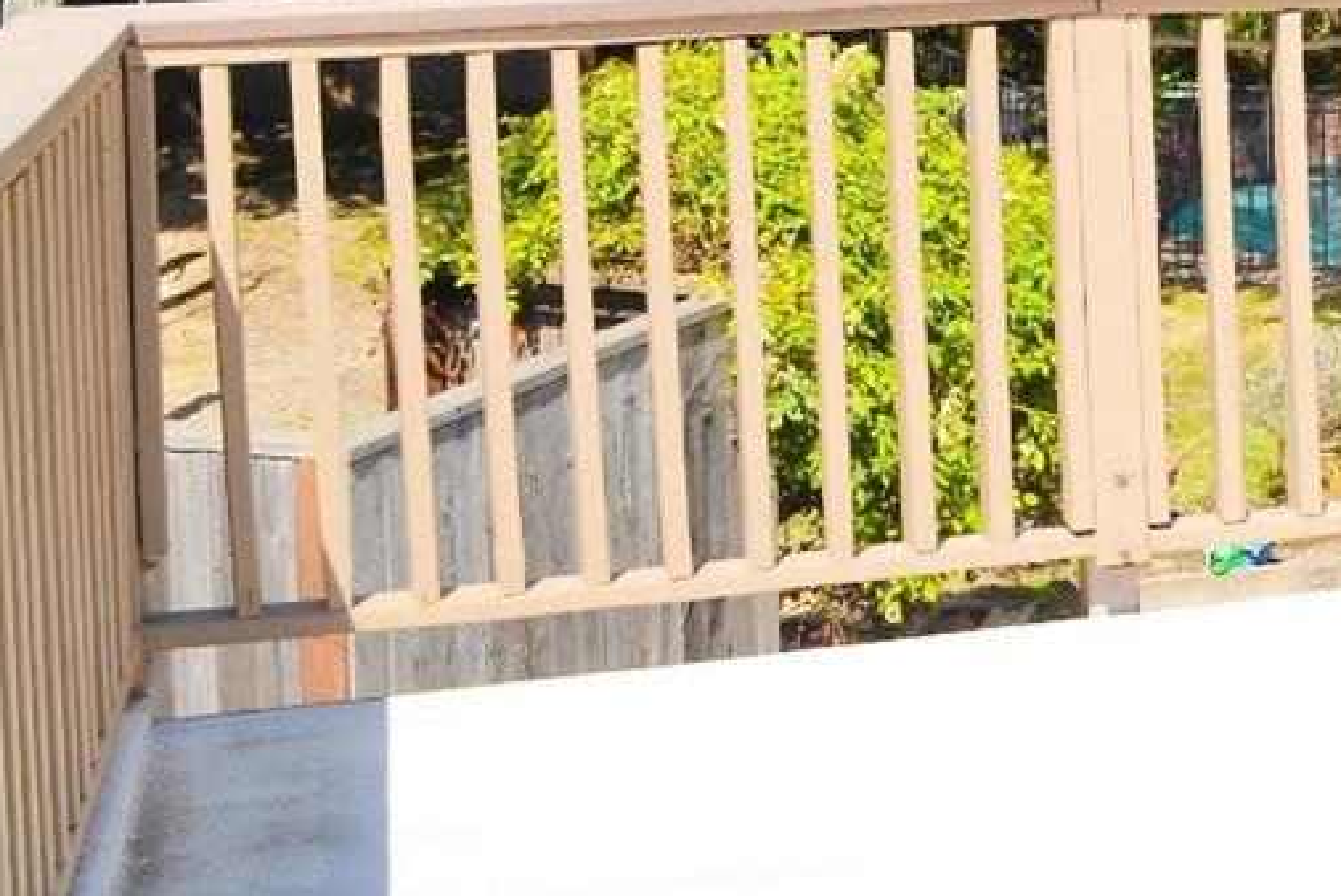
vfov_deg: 16.1
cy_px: -300
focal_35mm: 80
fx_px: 2982
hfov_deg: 23.0
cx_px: 1664
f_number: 8
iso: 100
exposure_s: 1/200
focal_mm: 18
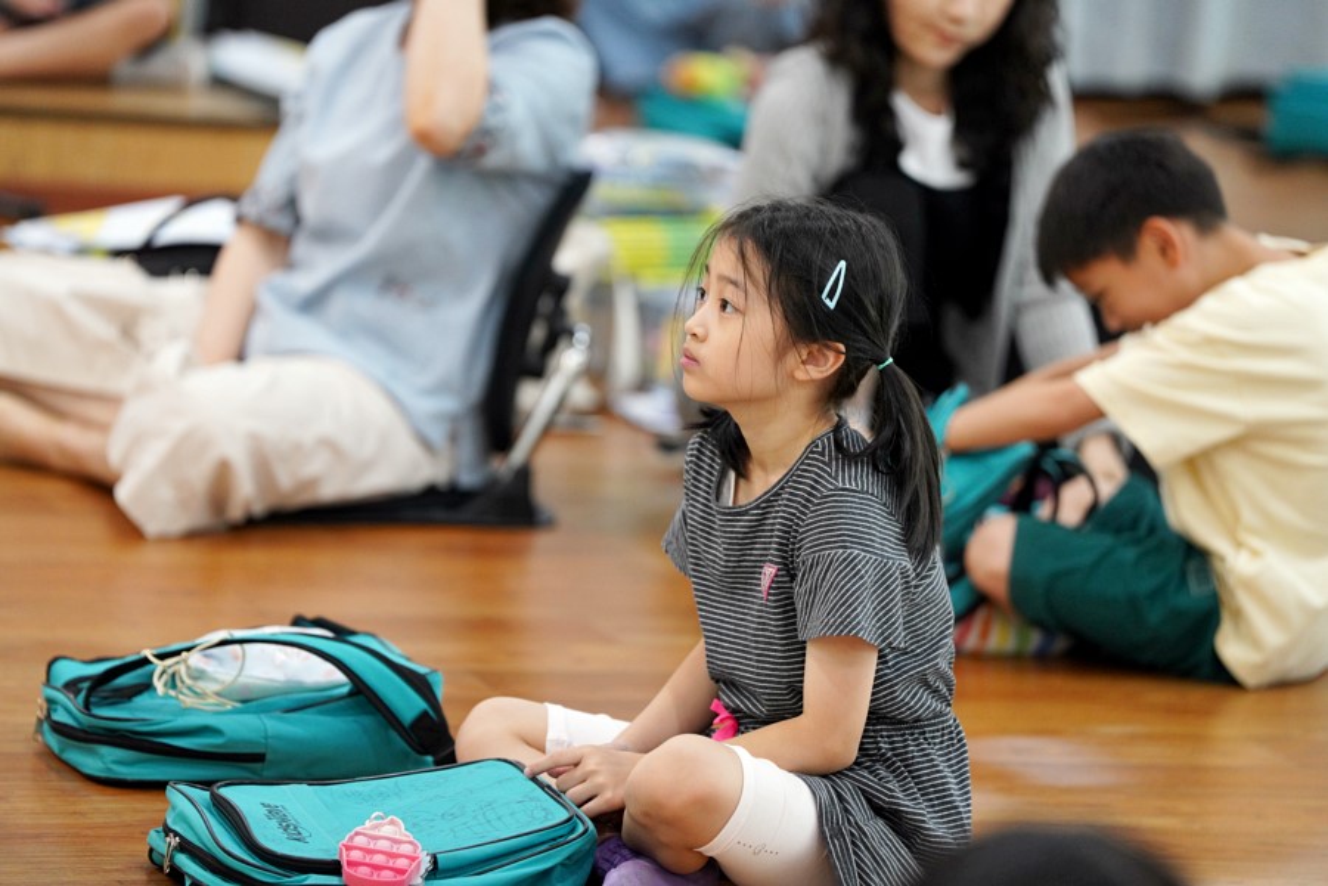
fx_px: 7377
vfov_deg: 6.9
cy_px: 443
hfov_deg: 10.3
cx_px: 664
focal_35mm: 200
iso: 1600
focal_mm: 200
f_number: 3.2
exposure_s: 1/250
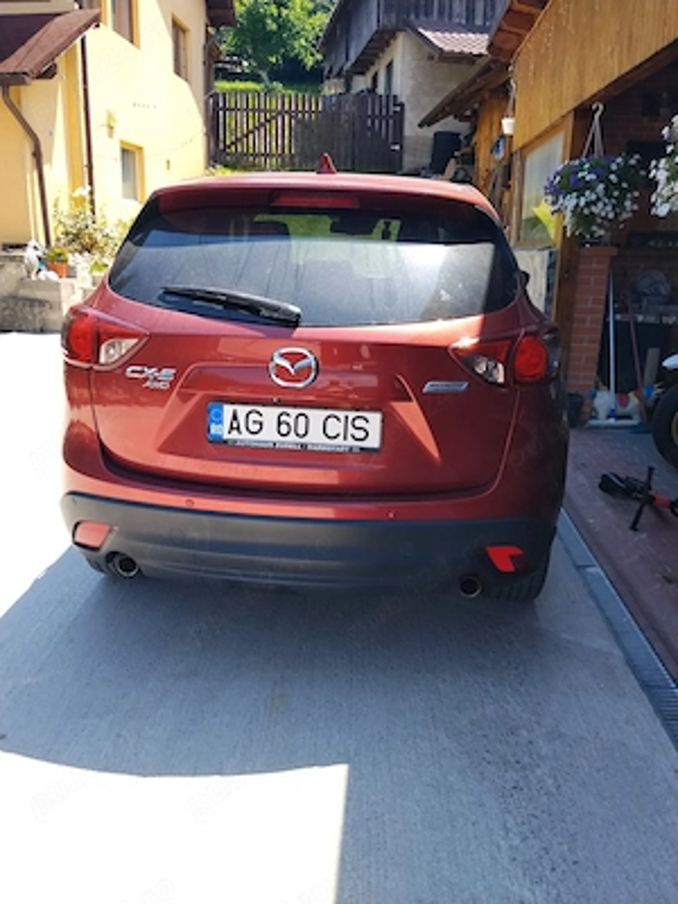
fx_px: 757
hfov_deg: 48.2
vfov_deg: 61.7
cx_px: 339
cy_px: 452
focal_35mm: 29
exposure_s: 1/346
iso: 50
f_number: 1.8
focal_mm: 4.22
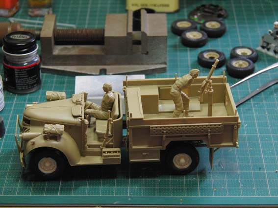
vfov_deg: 13.8
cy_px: 104
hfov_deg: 18.4
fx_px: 859
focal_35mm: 107
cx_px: 139
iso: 400
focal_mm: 21.8
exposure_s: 1/100
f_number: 3
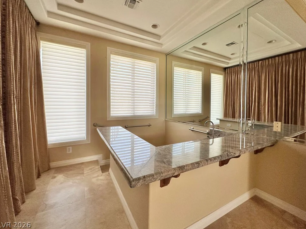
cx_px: 160
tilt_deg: -0.6
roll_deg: -1.1
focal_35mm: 15
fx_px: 133
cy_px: 108
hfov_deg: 98.1
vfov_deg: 81.7
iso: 125
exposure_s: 1/99
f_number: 2.2
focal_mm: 2.22
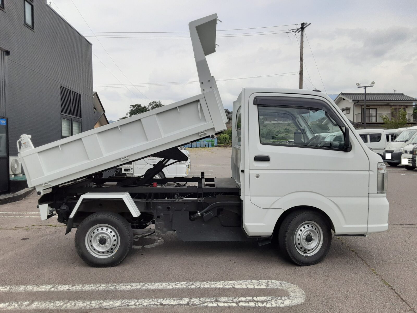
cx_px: 208
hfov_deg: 65.3
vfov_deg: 51.4
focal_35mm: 27
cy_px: 156
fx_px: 325
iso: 40
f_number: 1.9
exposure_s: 1/1172
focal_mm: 2.91
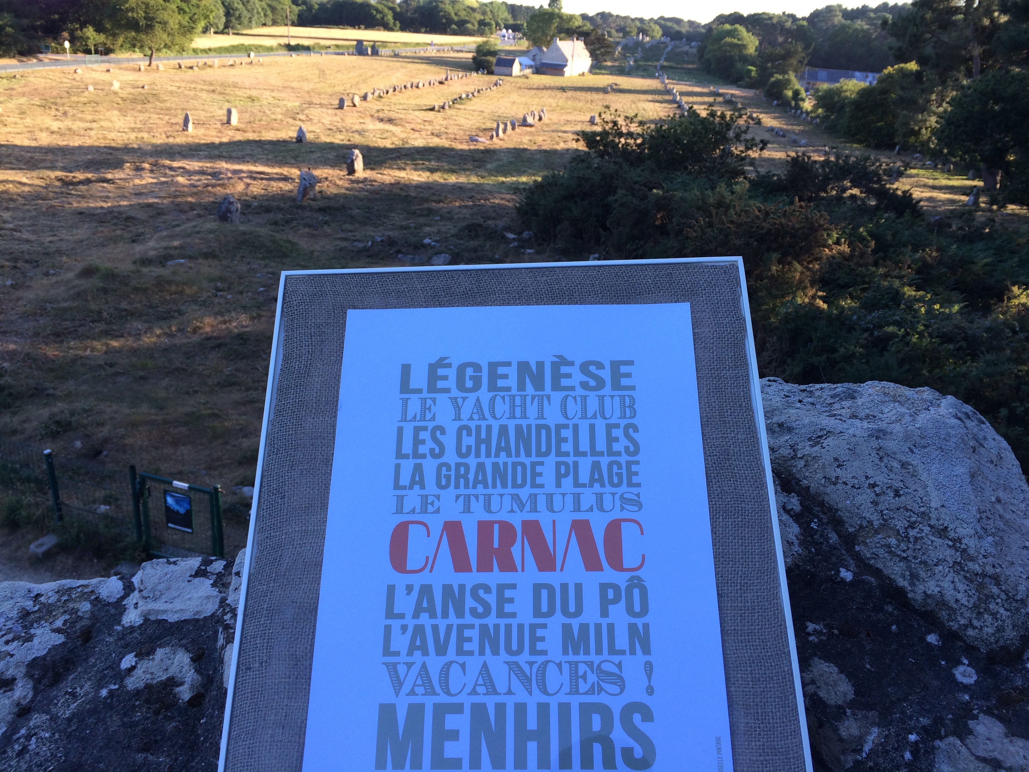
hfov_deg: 61.7
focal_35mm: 29
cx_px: 514
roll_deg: -4.1
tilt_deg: -23.9
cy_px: 386
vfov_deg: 48.2
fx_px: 862
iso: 32
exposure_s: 1/222
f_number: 2.2
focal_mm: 4.15
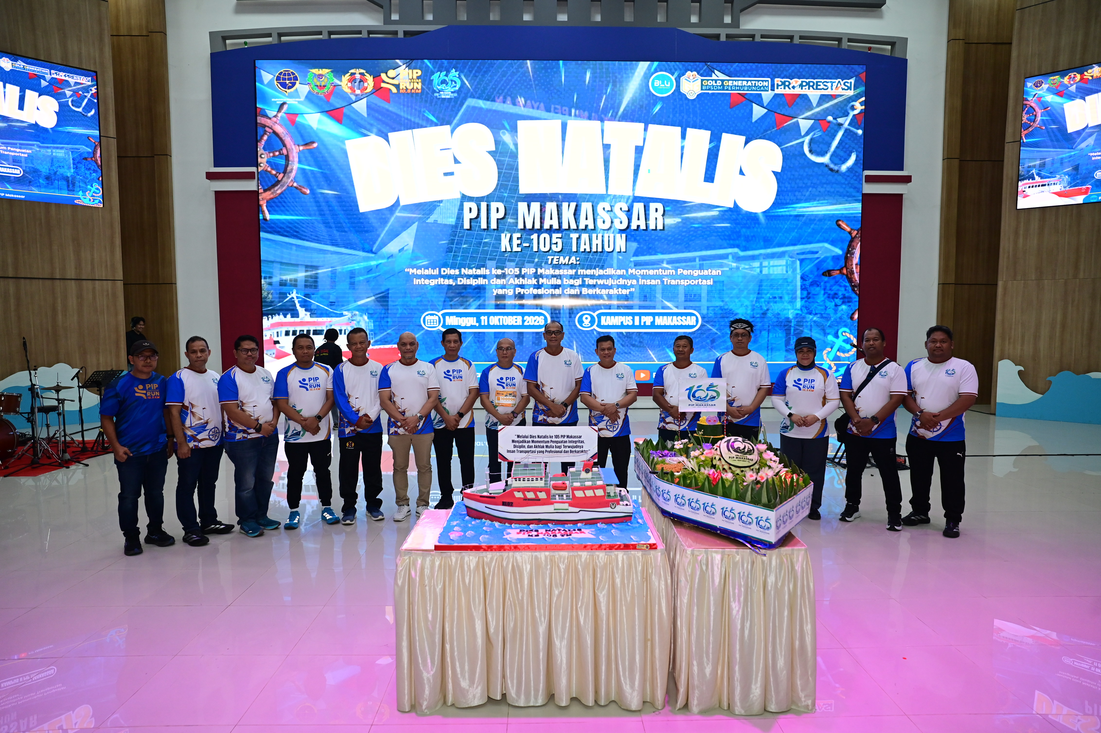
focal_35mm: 20
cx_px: 550
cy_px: 366
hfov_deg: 84.0
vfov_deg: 61.9
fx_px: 611
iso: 1600
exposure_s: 1/250
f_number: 3.5
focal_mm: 20
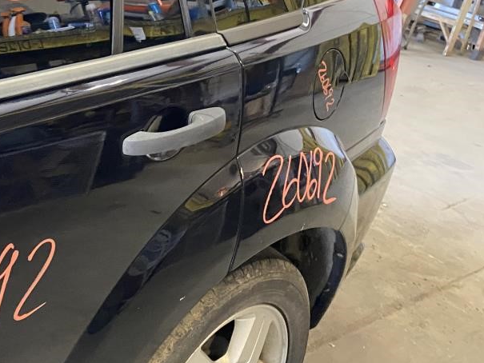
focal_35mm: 55
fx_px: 769
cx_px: -12
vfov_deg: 25.3
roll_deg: -6.7
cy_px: 0
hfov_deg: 31.9
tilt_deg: -4.4
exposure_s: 1/60
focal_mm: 4.25
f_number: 1.8
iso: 320
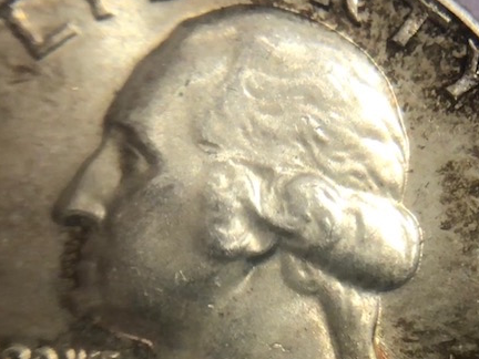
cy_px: 252
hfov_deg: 25.3
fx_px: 1065
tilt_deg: -84.0
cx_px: 208
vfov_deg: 19.1
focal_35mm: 77
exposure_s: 1/40
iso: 100
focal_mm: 6
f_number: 2.4
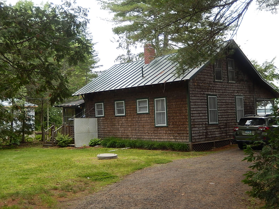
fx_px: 330
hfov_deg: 45.8
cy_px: 104
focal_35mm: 41
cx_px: 140
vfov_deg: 35.1
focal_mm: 7.3
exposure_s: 1/200
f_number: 4.2
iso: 125
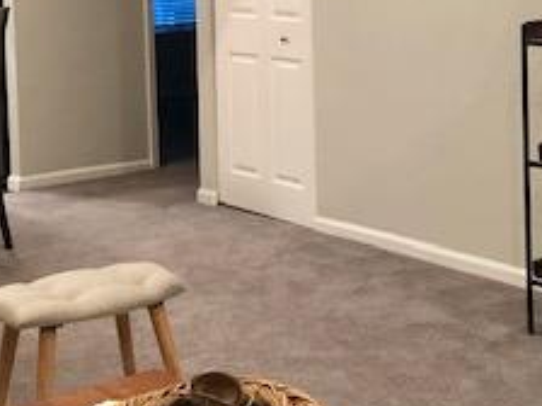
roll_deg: +1.1
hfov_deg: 24.4
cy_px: 51
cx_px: 271
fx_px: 1253
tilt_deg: -5.9
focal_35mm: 80
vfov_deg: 18.2
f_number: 1.8
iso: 50
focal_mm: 3.99
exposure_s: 1/15
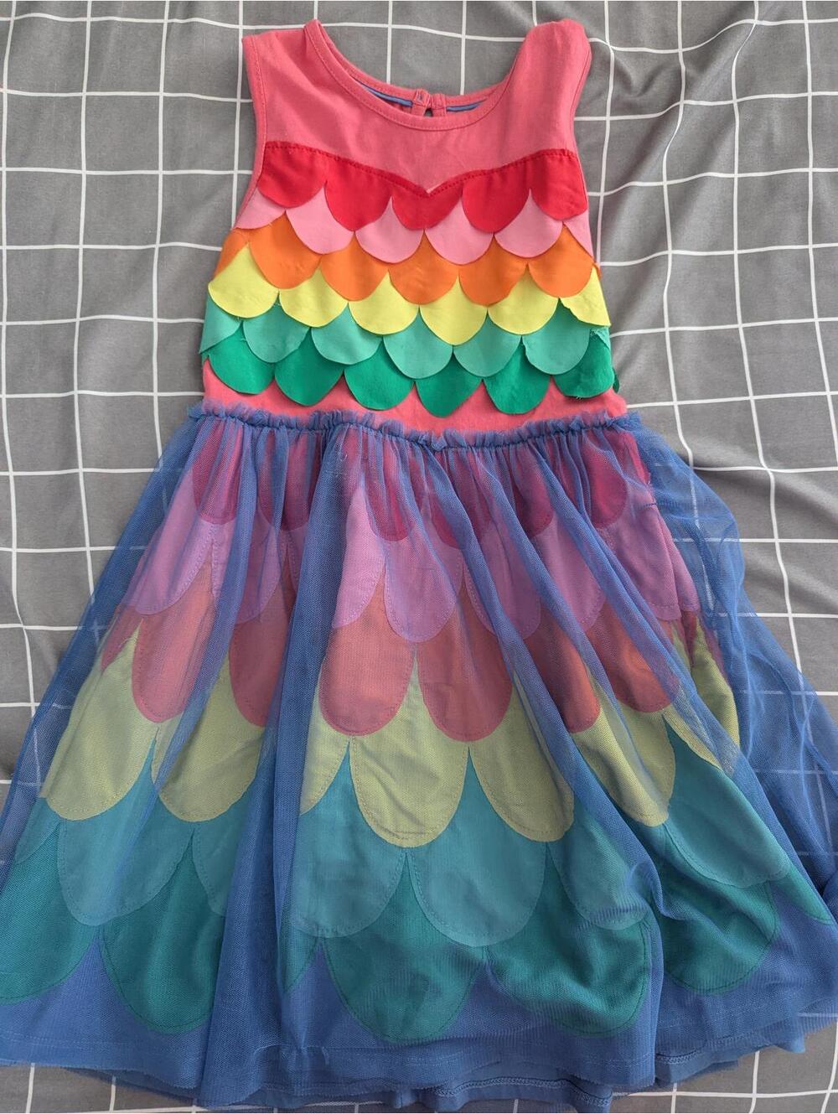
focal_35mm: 24
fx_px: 773
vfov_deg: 71.5
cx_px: 419
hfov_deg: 56.9
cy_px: 557
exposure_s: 1/202
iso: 1362
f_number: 1.85
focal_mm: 6.81
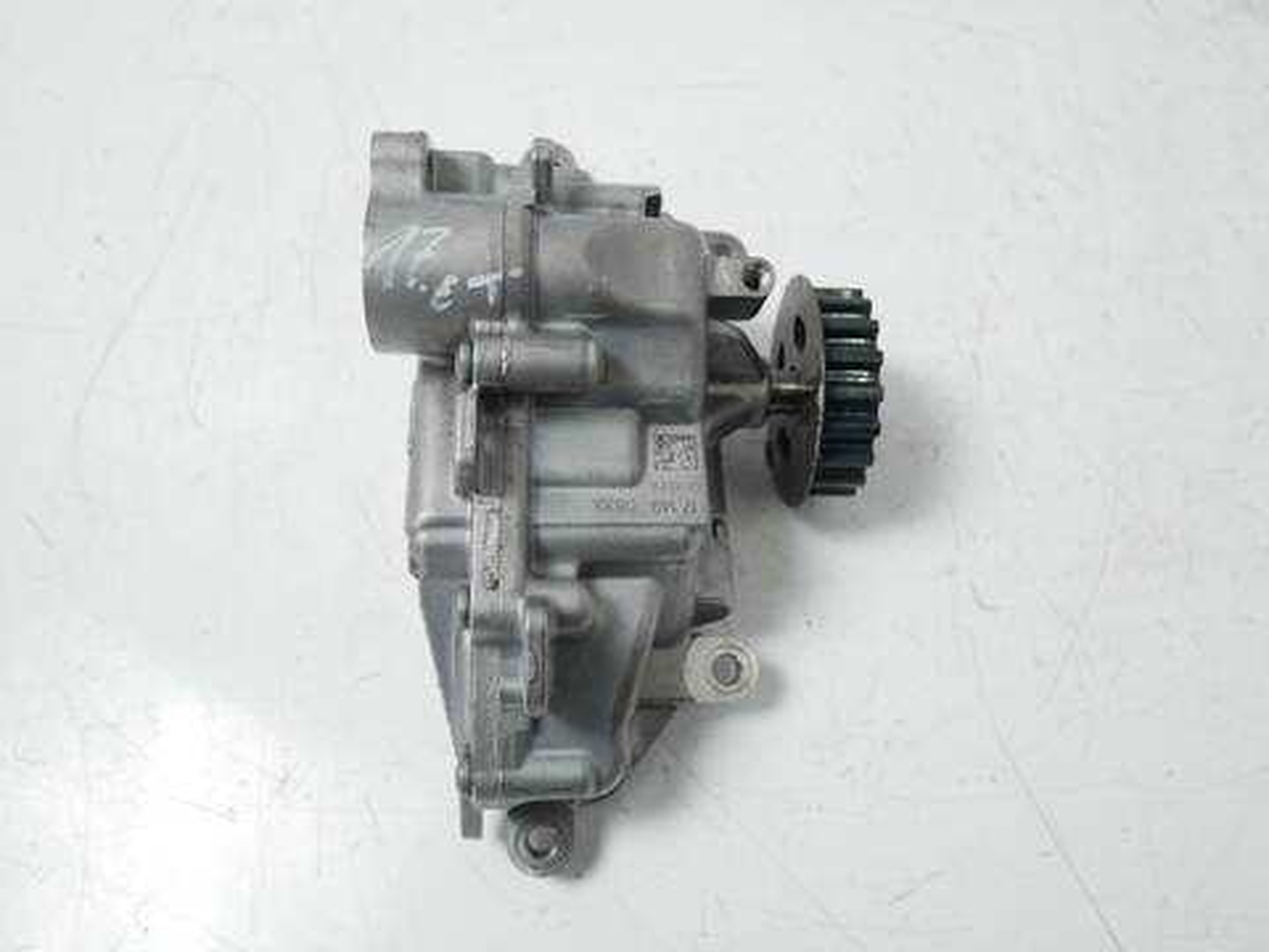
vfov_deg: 49.7
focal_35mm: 28
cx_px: 634
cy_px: 476
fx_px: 1026
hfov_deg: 63.4
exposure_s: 1/60
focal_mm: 14
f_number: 3.6
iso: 320
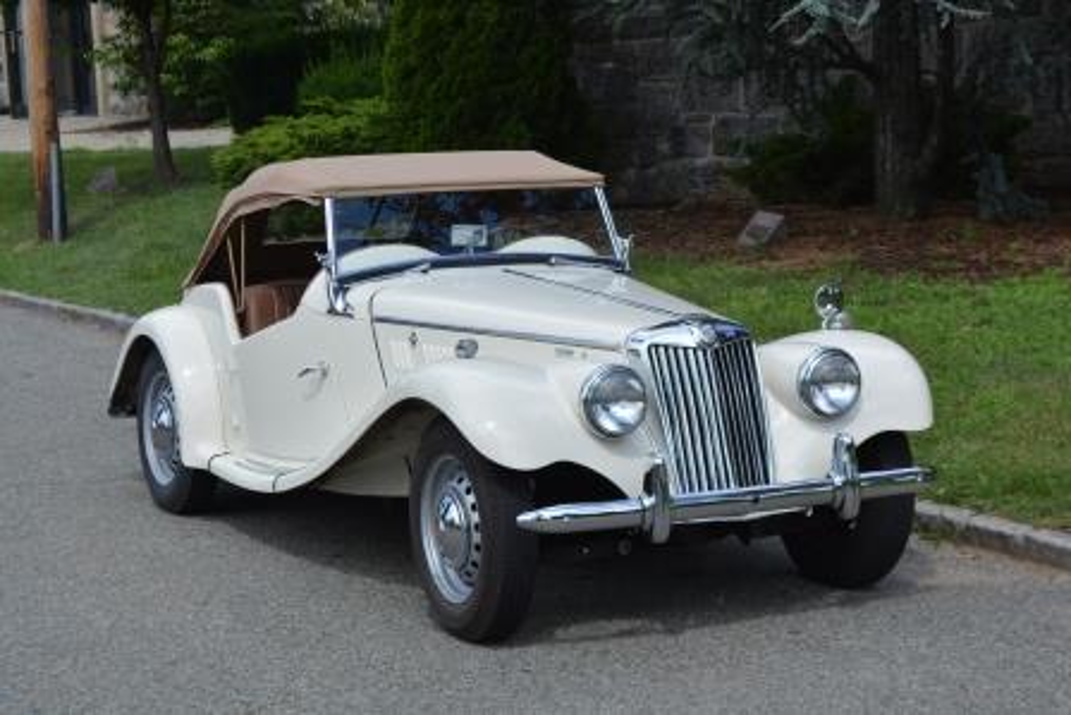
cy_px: 358
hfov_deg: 24.6
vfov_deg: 16.6
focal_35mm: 82
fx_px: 2455
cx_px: 536
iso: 140
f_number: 8
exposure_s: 1/250
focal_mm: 55
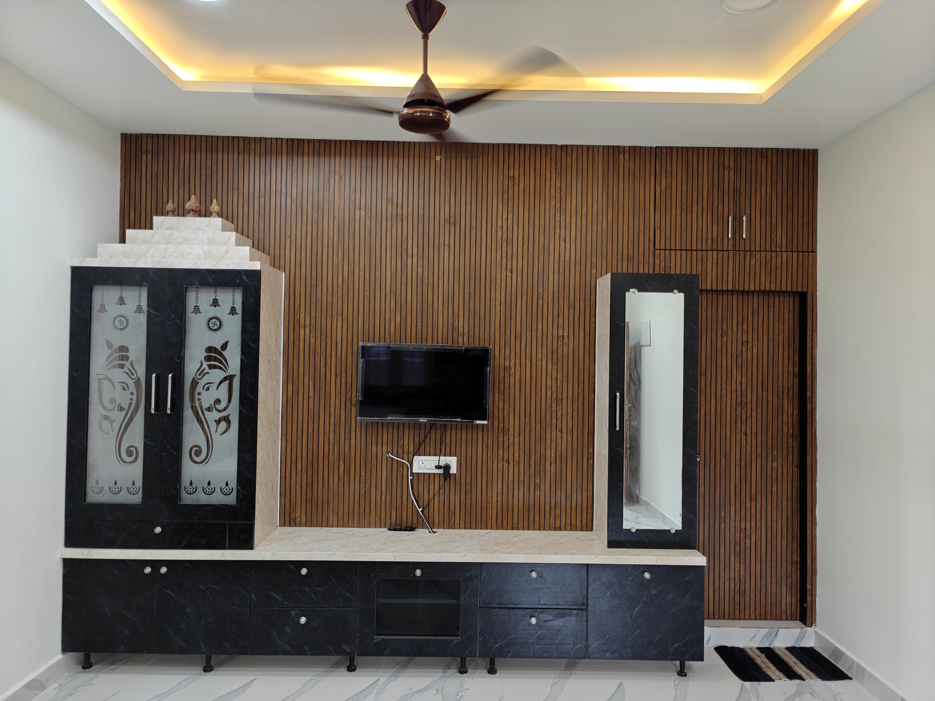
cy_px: 350
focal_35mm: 23
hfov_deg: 73.9
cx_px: 468
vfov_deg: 58.9
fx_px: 621
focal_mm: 6.06
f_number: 1.6
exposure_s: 1/100
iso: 100
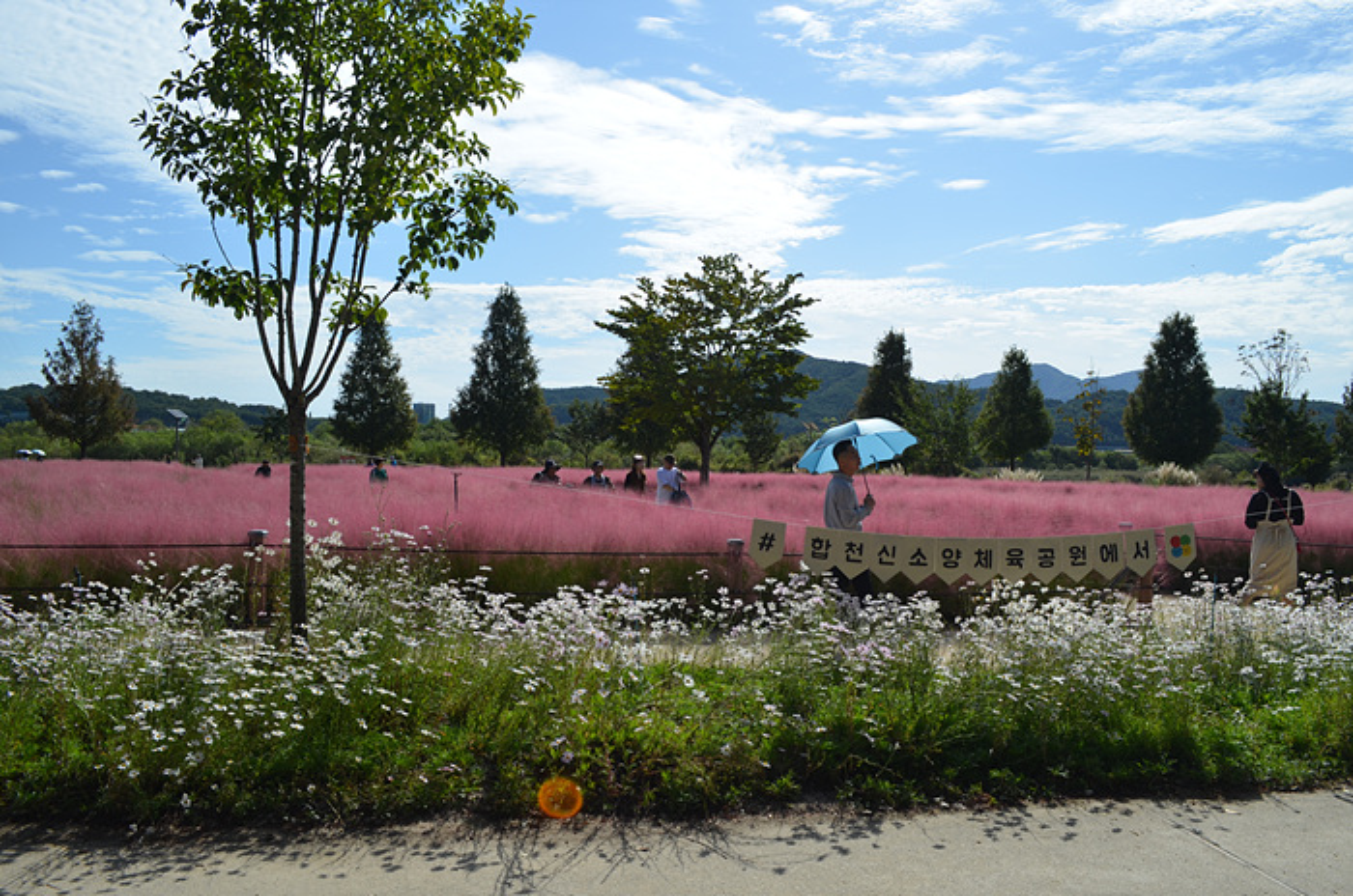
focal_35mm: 27
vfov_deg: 47.8
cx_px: 676
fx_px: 1013
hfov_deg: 67.5
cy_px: 448
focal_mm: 18
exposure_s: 1/400
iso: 100
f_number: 10
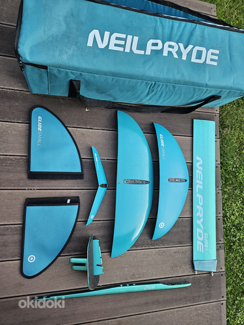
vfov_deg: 73.9
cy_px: 162
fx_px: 216
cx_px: 122
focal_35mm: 23
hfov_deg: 58.9
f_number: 1.8
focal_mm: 5.4
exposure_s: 1/190
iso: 200
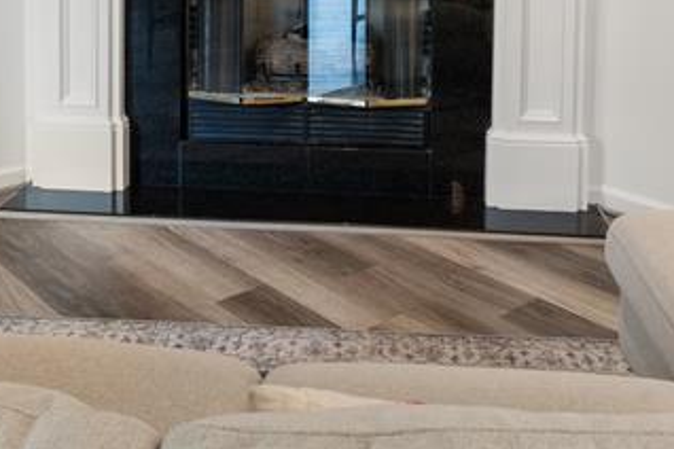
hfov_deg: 43.6
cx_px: 307
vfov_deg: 26.8
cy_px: -77
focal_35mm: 45
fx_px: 842
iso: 100
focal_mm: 14
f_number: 11
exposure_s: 3
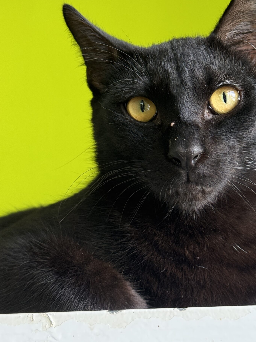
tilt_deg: +24.1
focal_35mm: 68
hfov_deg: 21.5
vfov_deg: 28.3
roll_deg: +3.4
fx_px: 671
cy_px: 107
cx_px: 177
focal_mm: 6.76
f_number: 1.78
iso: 125
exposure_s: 1/60
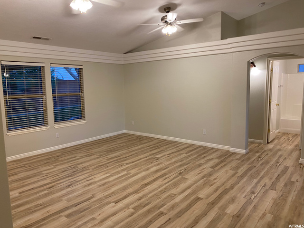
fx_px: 228
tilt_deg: -5.0
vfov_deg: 53.1
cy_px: 114
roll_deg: -0.2
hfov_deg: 67.3
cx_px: 152
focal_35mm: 26
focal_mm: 4.25
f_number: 1.8
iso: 80
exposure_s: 1/60
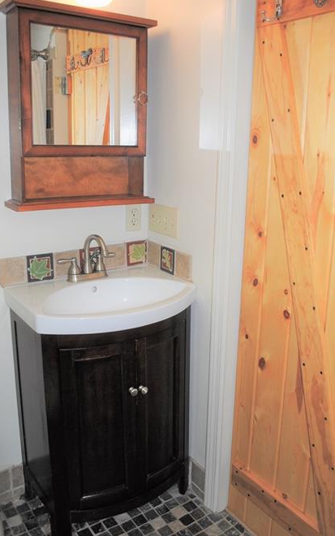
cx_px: 181
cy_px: 250
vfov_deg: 59.6
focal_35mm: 32
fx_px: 468
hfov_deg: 39.4
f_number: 3.5
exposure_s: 1/60
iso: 200
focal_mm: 18
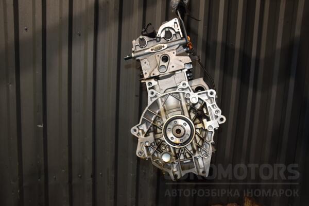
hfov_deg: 59.5
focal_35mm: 32
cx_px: 154
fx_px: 270
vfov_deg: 41.7
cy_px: 103
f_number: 5
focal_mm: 21
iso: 800
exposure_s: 1/60
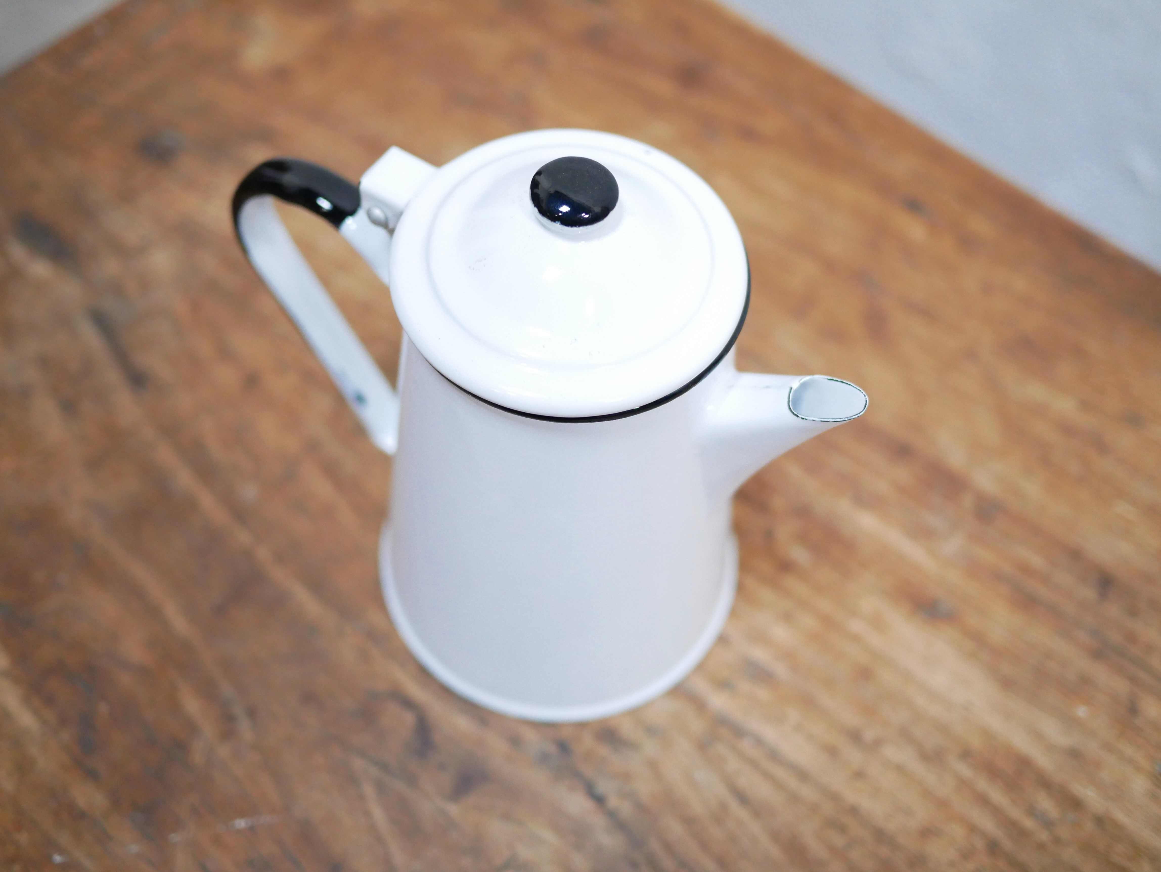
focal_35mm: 40
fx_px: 1342
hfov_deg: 46.8
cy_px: 436
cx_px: 580
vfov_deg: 36.0
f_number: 1.7
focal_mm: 20
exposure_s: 1/60
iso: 1600
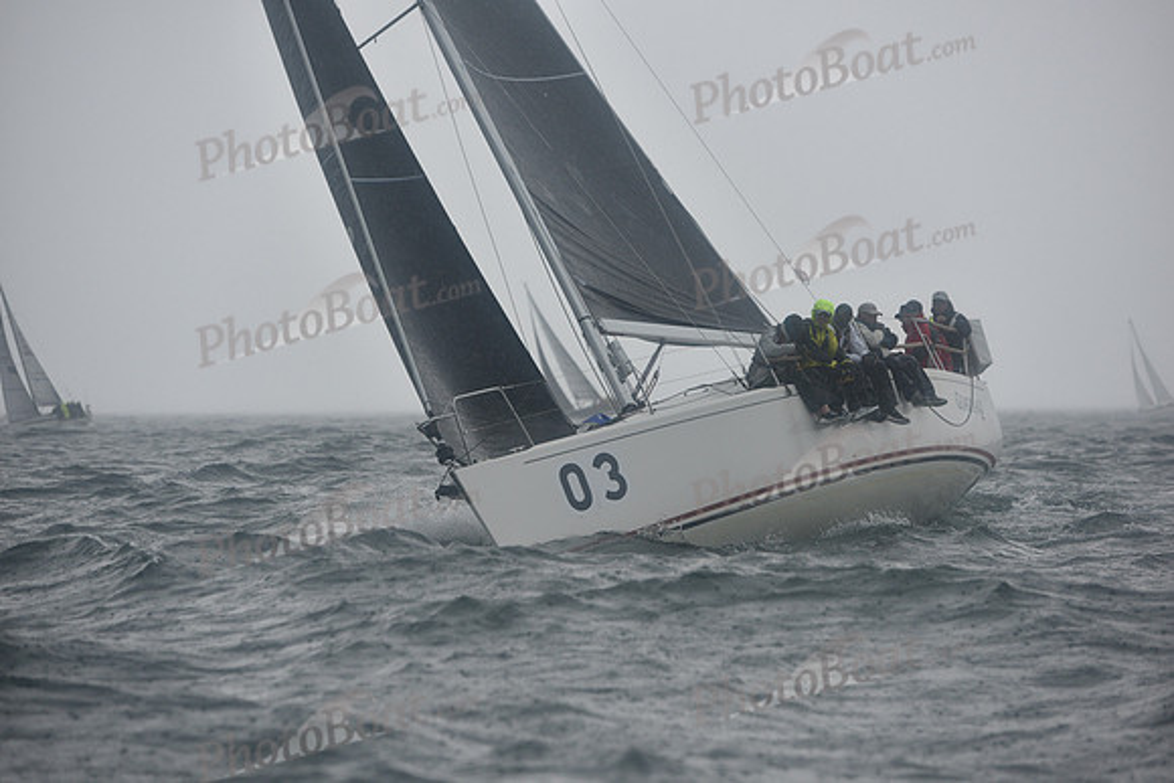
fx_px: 5219
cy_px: 392
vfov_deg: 8.6
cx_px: 587
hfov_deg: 12.8
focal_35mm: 160
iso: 400
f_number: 4.5
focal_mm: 160
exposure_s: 1/640
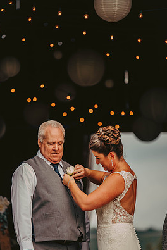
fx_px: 1542
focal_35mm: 222
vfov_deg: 9.3
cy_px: 127
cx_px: 76
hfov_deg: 6.2
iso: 200
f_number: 2.8
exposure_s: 1/1000
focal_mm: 195
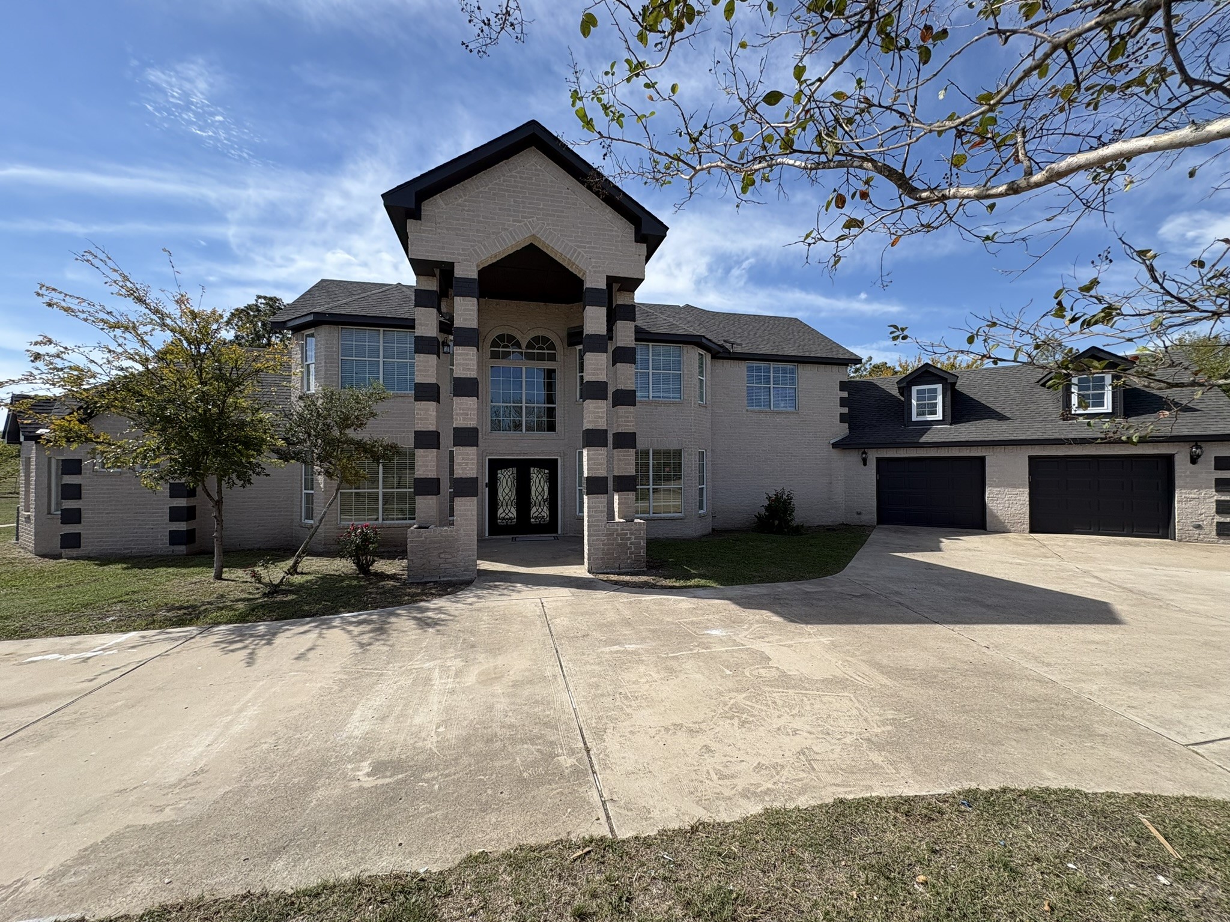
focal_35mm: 14
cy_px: 461
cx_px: 615
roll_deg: -0.3
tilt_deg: +1.0
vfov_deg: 85.7
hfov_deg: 102.1
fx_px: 497
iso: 50
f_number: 2.2
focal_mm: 2.22
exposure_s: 1/1198
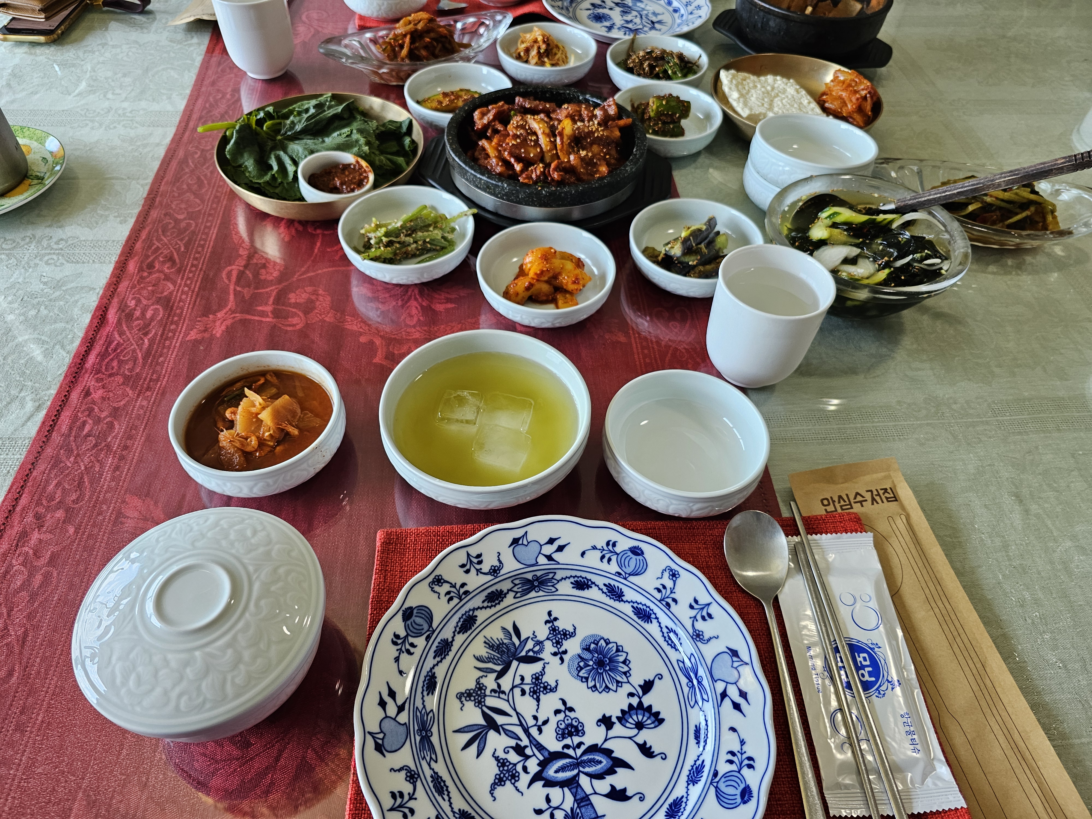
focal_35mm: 23
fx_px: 726
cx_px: 546
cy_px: 410
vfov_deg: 58.9
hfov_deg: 73.9
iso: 100
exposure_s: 1/120
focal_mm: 6.3
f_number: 1.7
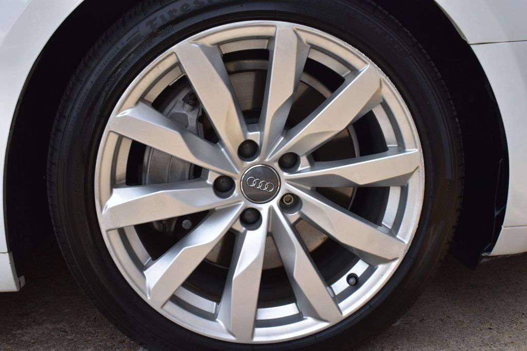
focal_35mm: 51
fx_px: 746
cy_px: 176
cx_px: 264
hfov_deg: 38.9
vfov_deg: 26.5
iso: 400
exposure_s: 1/320
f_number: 10
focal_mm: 34
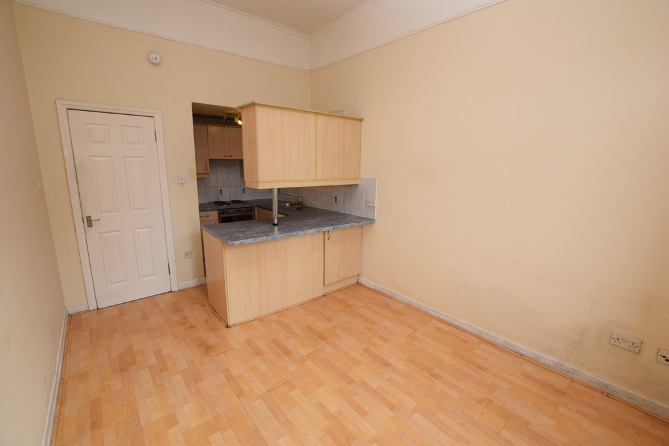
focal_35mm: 15
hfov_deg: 100.4
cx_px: 334
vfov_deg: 77.3
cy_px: 223
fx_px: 279
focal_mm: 10
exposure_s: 1/125
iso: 280
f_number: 5.6
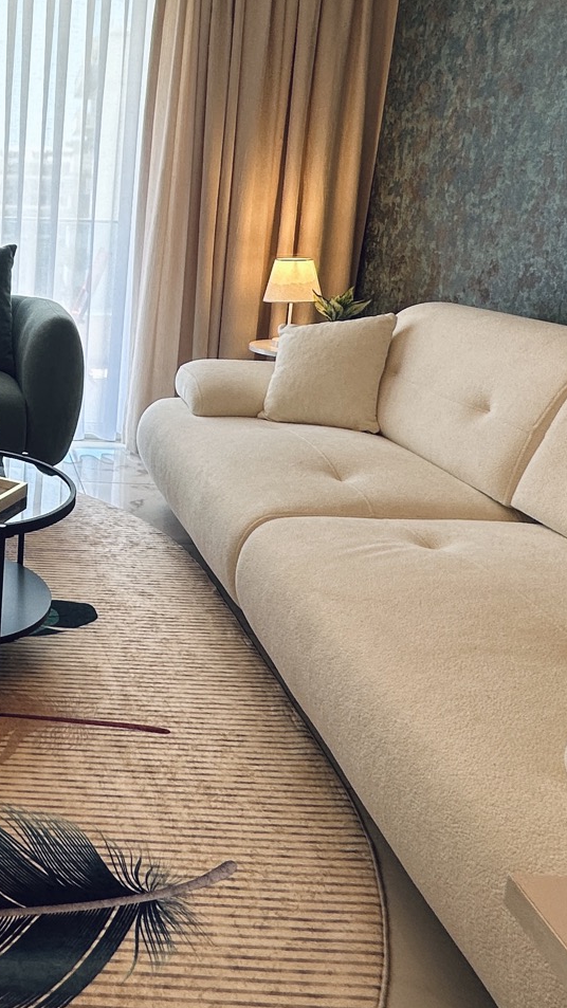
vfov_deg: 60.3
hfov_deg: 31.9
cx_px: -75
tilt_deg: -11.3
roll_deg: -1.4
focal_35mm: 32
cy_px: 381
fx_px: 855
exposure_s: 1/100
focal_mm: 2.22
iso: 40
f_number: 2.2
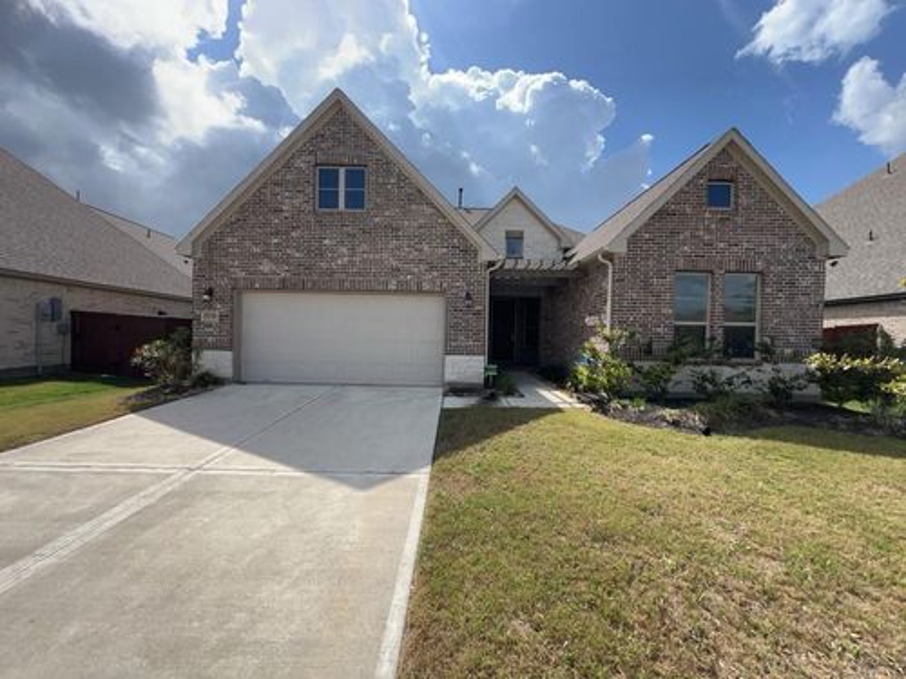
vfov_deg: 89.9
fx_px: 340
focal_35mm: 13
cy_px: 340
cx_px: 453
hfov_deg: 106.2
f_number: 1.8
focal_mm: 1.57
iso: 32
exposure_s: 1/1119
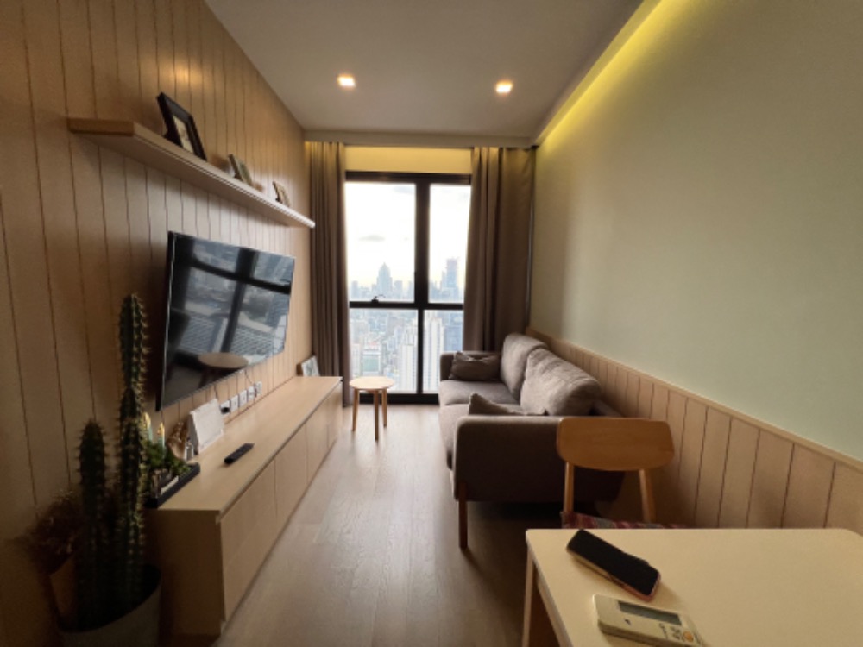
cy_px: 324
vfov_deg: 89.9
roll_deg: +1.3
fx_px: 324
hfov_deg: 106.2
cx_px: 432
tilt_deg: -9.4
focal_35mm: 13
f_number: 1.8
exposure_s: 1/121
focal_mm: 1.57
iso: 64
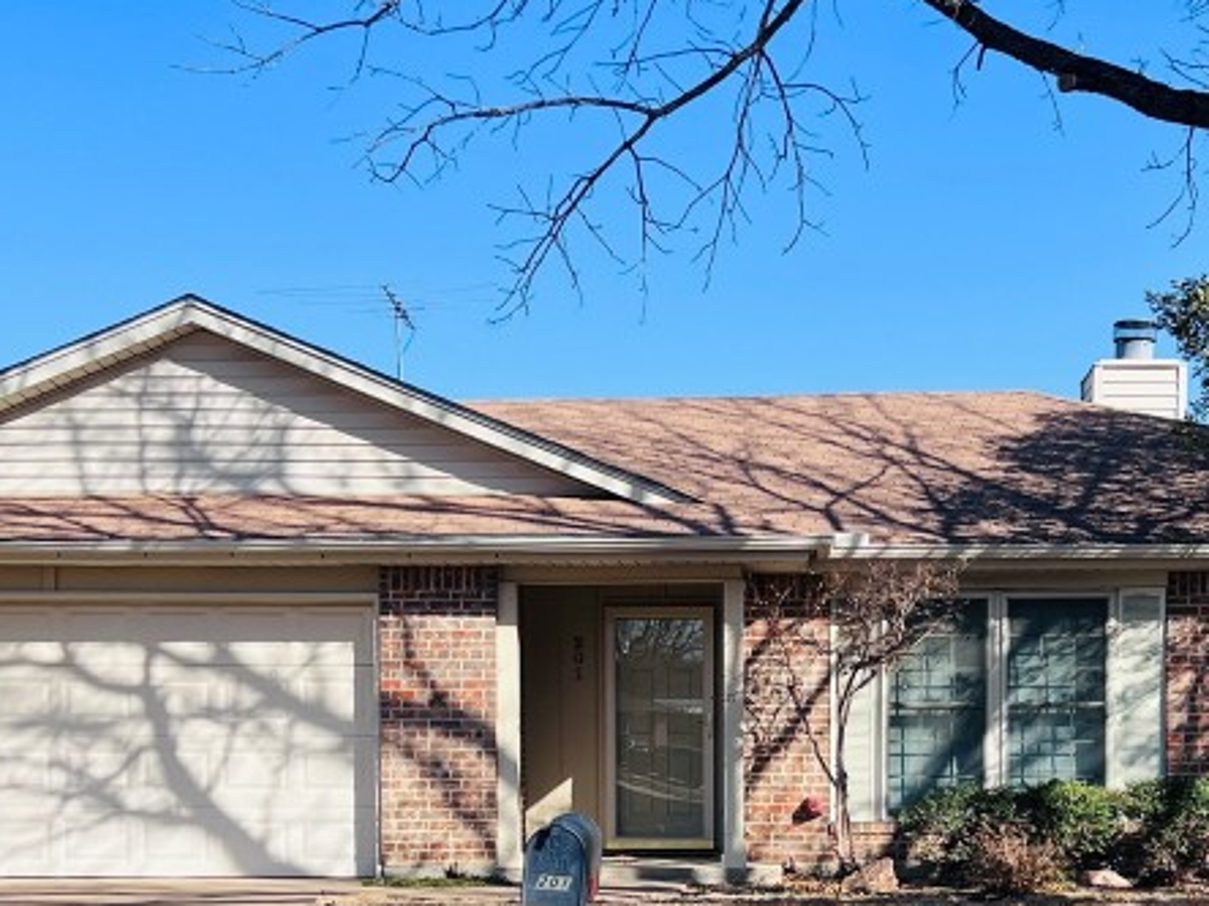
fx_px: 2096
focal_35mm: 60
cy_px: 778
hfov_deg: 32.1
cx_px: 708
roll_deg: +0.3
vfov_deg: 23.9
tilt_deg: +0.6
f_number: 1.5
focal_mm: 5.7
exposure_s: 1/3165
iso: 50
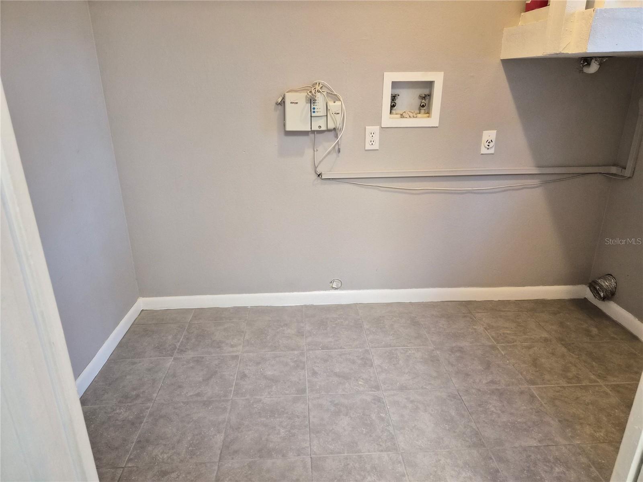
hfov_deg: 73.9
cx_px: 322
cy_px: 241
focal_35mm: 23
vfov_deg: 58.9
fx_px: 427
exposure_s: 1/120
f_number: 1.8
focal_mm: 5.4
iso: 800
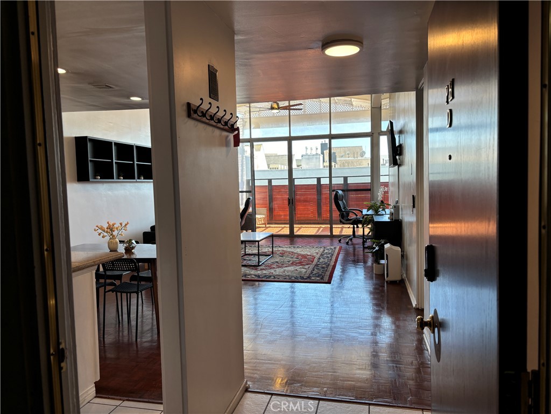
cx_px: 276
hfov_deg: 67.3
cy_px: 207
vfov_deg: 53.1
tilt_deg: -4.0
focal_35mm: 26
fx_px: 414
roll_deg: +1.5
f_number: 1.6
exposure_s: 1/111
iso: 32
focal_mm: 5.96
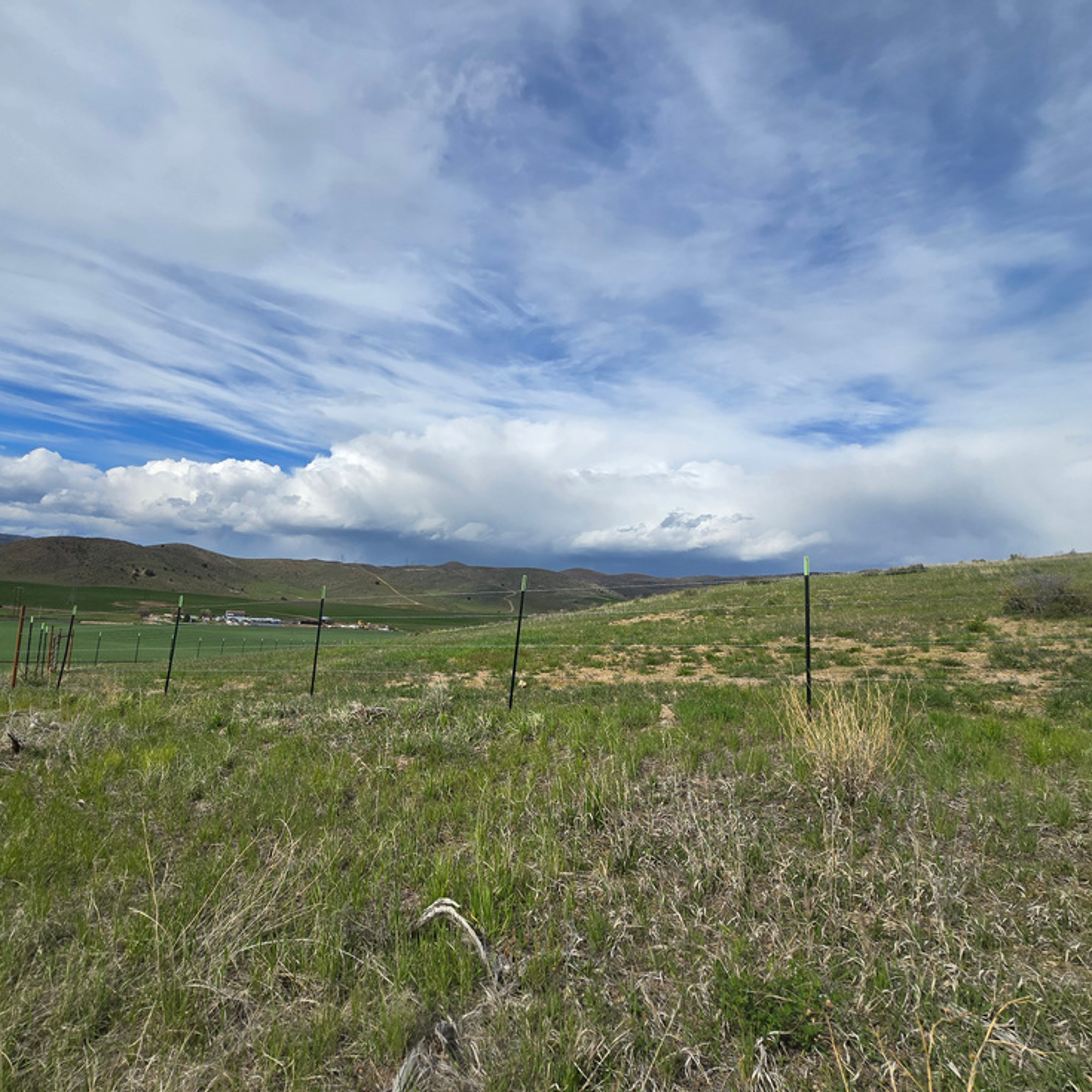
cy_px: 556
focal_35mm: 16
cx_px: 456
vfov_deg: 87.4
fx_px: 571
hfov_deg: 86.7
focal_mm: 2.2
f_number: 2.2
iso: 50
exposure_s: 1/3291
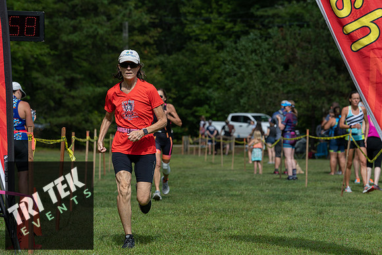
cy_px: 128
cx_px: 191
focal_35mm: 150
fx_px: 1592
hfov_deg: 13.7
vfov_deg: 9.2
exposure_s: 1/1000
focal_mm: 150
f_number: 6.3
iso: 200
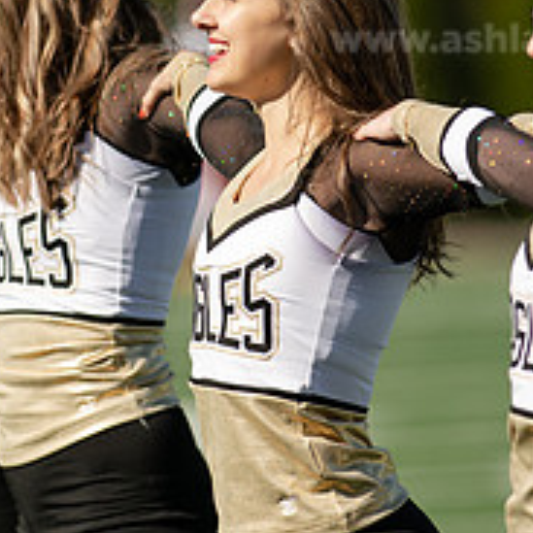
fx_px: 14110
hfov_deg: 2.2
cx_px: 198
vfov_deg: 2.2
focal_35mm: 810
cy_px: 100
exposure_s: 1/1600
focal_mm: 300
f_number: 3.5
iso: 125
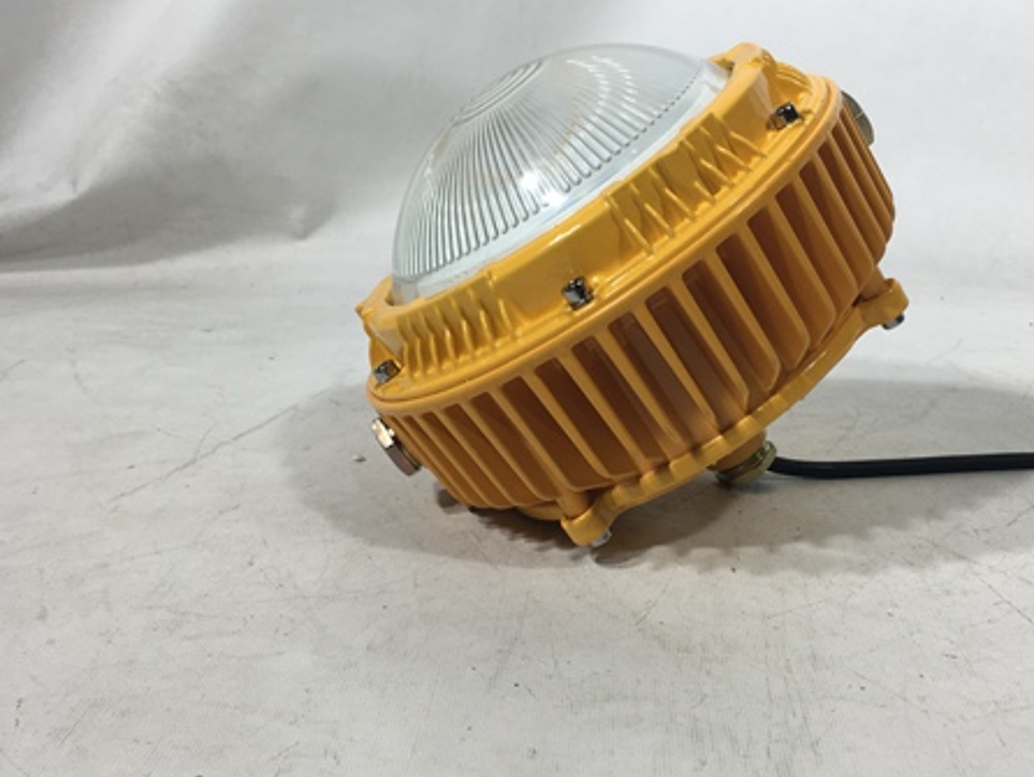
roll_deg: -1.5
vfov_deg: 36.8
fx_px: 1166
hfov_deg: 47.6
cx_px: 610
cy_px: 371
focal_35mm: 39
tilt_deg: -14.6
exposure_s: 1/100
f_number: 2.2
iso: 32
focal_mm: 4.15
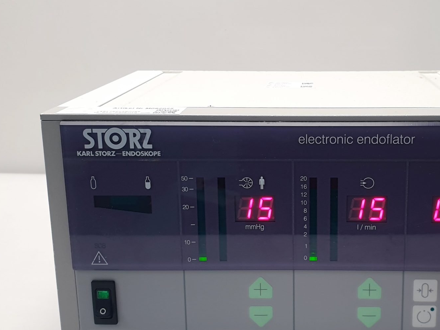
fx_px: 635
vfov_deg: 29.1
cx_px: 298
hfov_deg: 37.7
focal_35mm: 50
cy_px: 158
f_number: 2.4
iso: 80
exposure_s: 1/50
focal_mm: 4.3
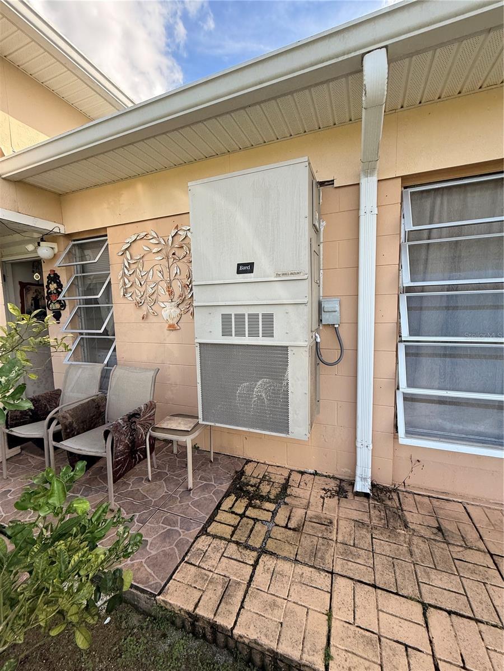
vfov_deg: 102.1
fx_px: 272
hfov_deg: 85.7
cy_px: 336
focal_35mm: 14
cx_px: 252
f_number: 2.2
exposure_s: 1/535
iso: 50
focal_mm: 2.22
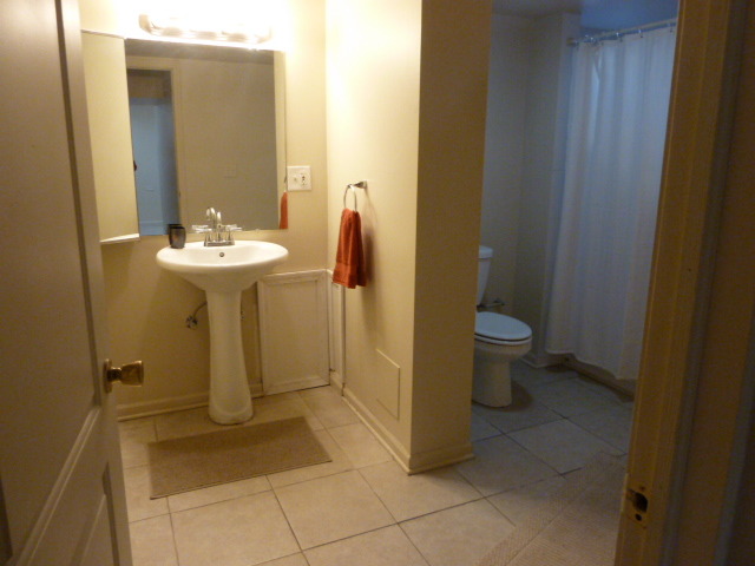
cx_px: 378
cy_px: 283
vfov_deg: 54.9
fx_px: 545
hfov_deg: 69.4
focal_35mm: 25
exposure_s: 1/25
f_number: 3.3
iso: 400
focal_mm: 4.1
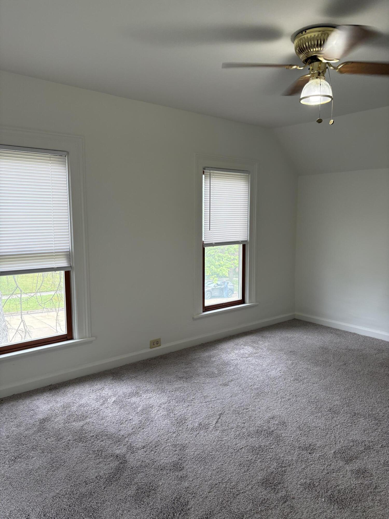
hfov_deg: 53.1
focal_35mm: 26
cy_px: 260
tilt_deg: -5.1
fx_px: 390
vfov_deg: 67.3
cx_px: 194
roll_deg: -0.1
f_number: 1.6
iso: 100
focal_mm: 5.96
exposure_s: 1/120
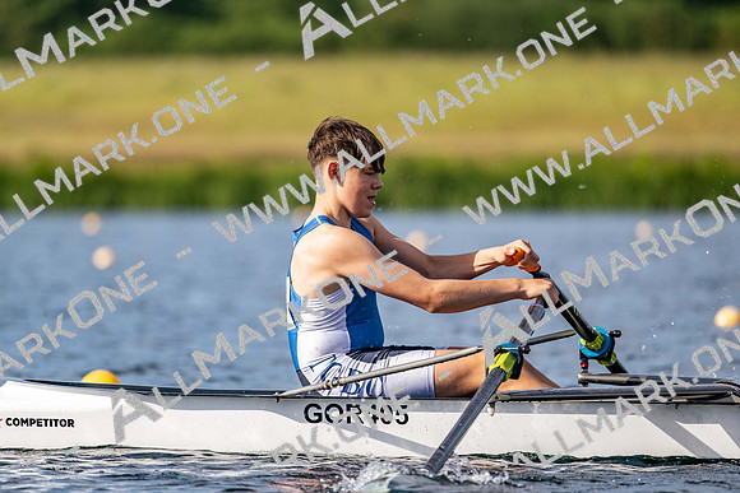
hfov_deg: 5.2
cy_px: 246
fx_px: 8224
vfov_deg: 3.4
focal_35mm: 400
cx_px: 370
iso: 320
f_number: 4.5
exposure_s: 1/2500
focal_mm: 400
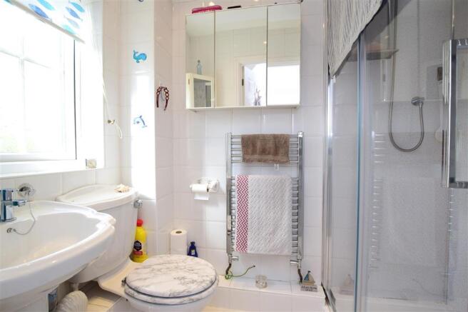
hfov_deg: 95.0
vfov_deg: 72.0
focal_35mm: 16
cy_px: 156
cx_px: 234
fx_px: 214
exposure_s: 1/40
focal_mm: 11
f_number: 8
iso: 200
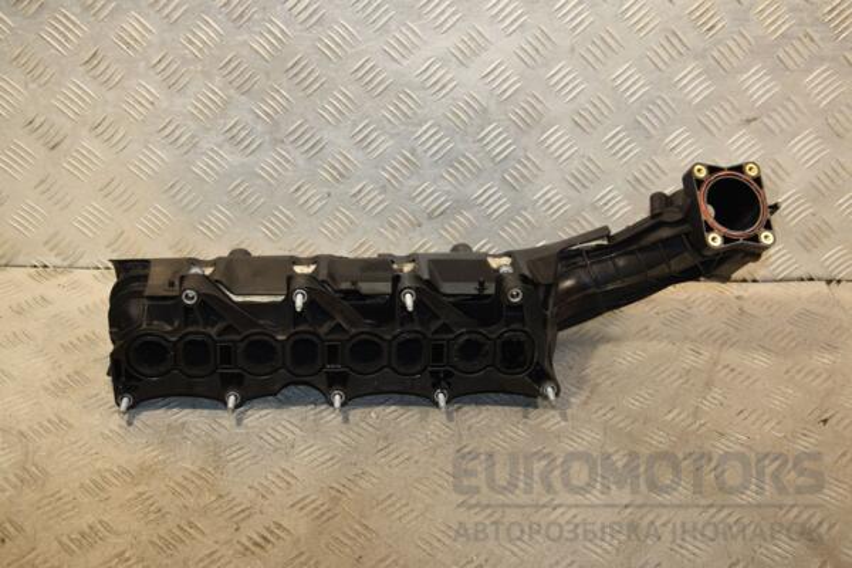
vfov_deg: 29.9
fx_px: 1065
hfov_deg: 43.6
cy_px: 284
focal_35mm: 45
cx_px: 426
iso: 800
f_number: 6.3
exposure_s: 1/200
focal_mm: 30
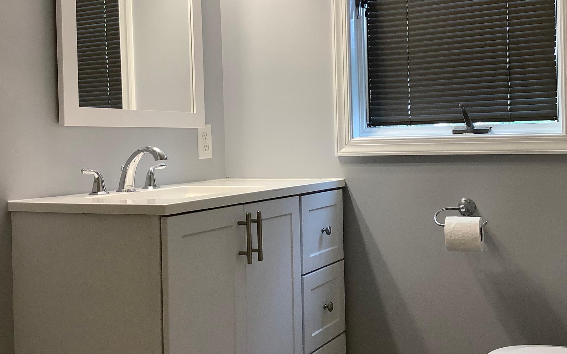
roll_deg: +1.6
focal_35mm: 42
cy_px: 141
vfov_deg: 30.5
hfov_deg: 47.1
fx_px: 649
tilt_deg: -1.2
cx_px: 321
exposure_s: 1/60
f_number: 2.4
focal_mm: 3.3
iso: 80
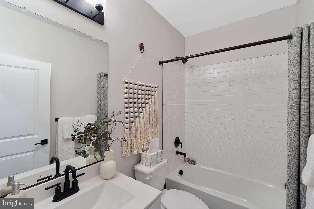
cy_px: 104
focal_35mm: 14
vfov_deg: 81.2
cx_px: 157
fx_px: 122
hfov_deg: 104.3
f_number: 5.6
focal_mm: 14
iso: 250
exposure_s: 1/15
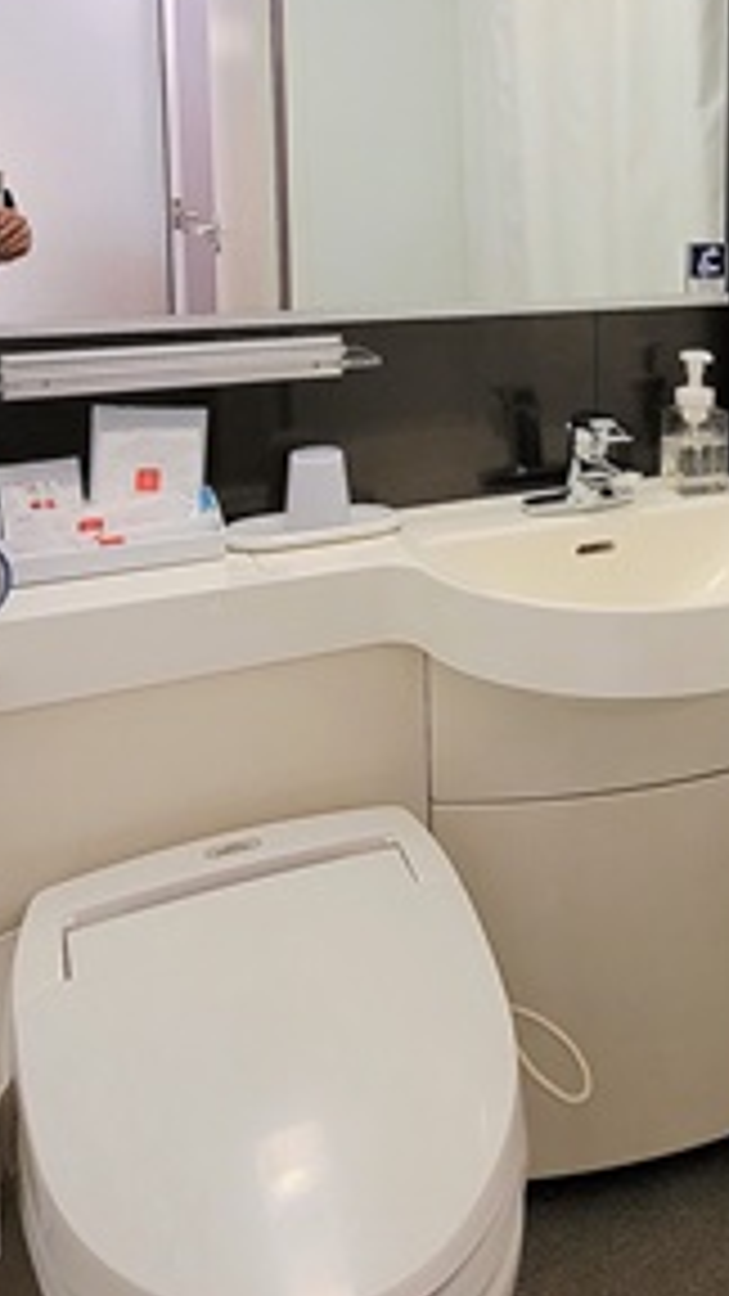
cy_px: 315
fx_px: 1100
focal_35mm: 32
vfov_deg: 57.7
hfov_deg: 34.5
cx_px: 666
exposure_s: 1/50
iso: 400
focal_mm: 2.2
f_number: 2.2
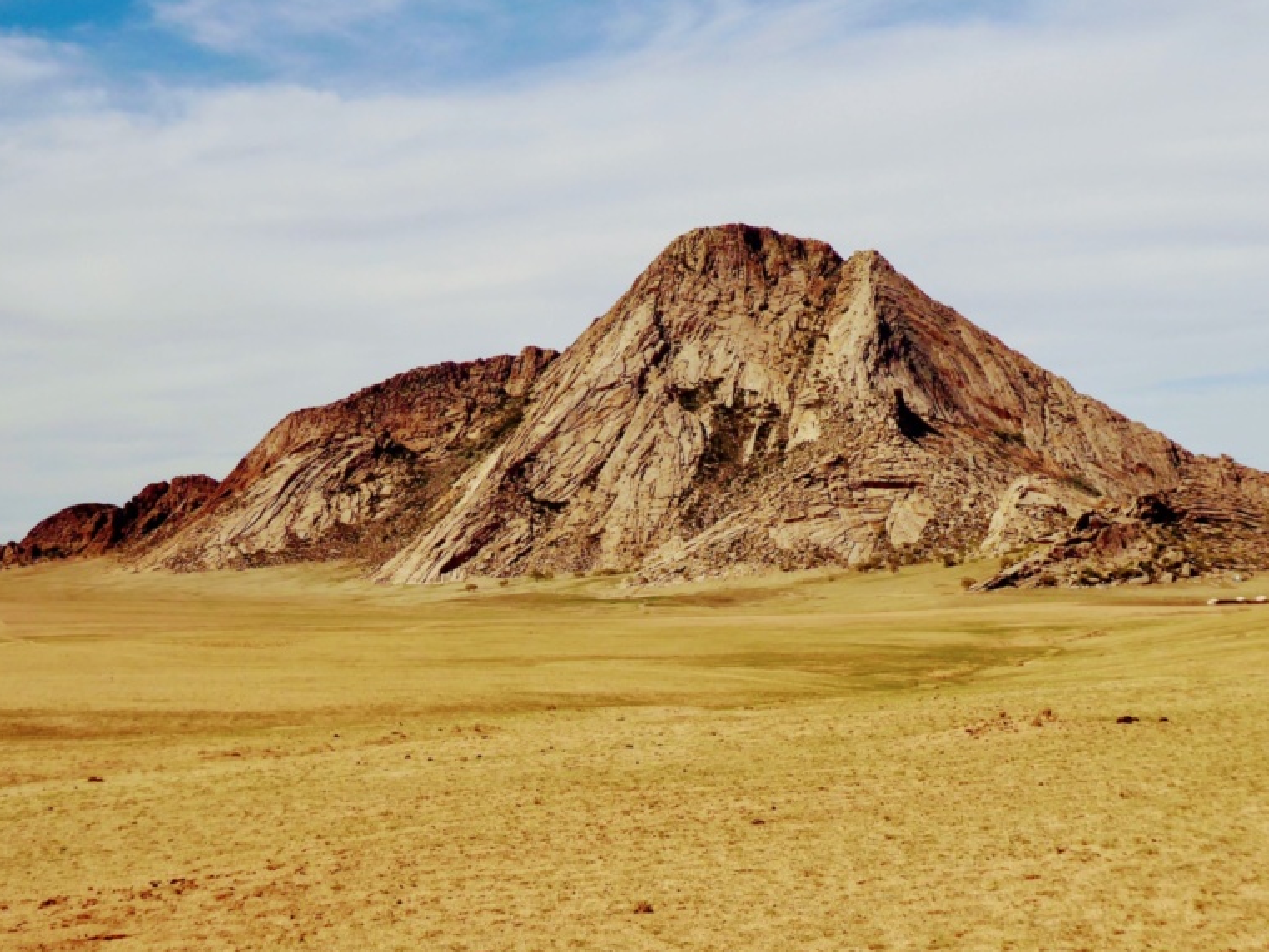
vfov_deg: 21.6
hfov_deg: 28.5
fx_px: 2494
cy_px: 556
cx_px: 699
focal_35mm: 68
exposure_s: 1/1300
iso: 80
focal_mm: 9.6
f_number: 4.1
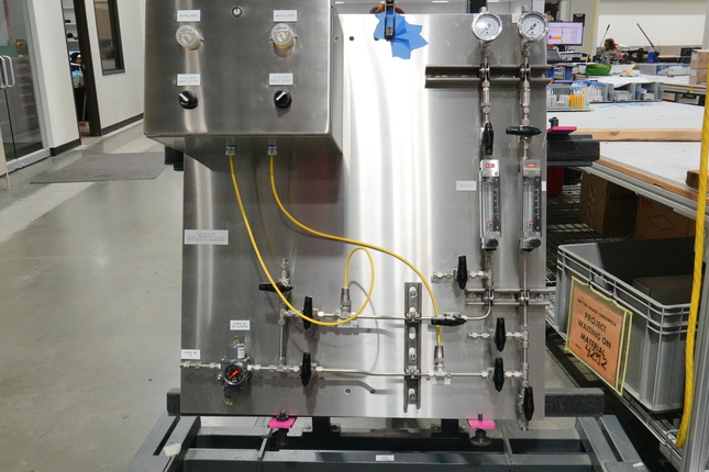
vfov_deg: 41.6
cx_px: 364
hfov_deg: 59.3
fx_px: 623
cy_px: 229
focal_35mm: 32
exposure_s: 1/320
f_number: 7.1
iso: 4000
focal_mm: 17
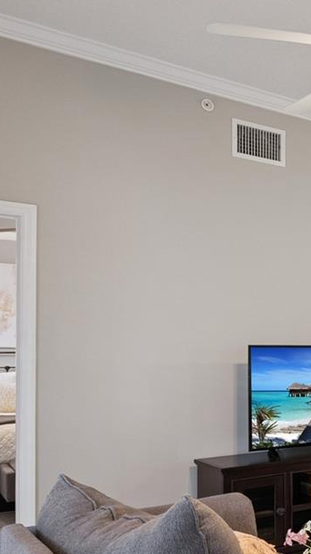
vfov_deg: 48.0
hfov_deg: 21.4
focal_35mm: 42
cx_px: 522
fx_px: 616
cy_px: 343
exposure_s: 1/50
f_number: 8
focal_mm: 16
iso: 1000
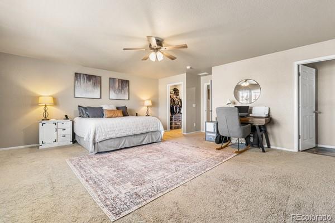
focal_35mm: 16
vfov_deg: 73.7
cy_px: 112
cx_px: 168
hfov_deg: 96.7
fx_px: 149
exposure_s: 1/4
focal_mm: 16
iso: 500
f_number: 8
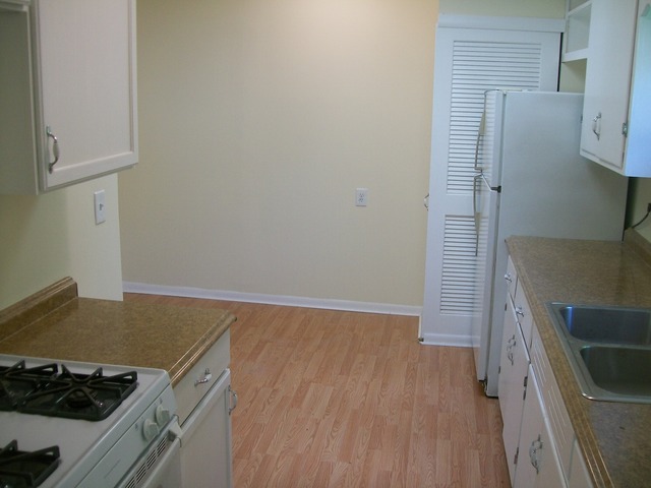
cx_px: 326
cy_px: 244
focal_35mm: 36
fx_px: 677
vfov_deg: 39.7
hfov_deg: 51.4
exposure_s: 1/30
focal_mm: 6
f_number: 2.7
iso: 80
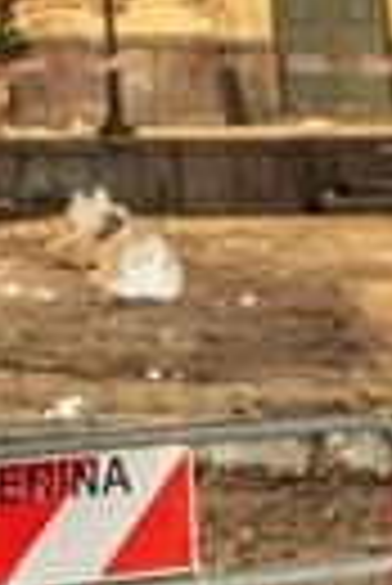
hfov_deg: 10.4
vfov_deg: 15.6
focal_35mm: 120
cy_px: -320
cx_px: -419
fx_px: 1955
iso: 6400
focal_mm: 24
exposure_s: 1/40
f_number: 2.8
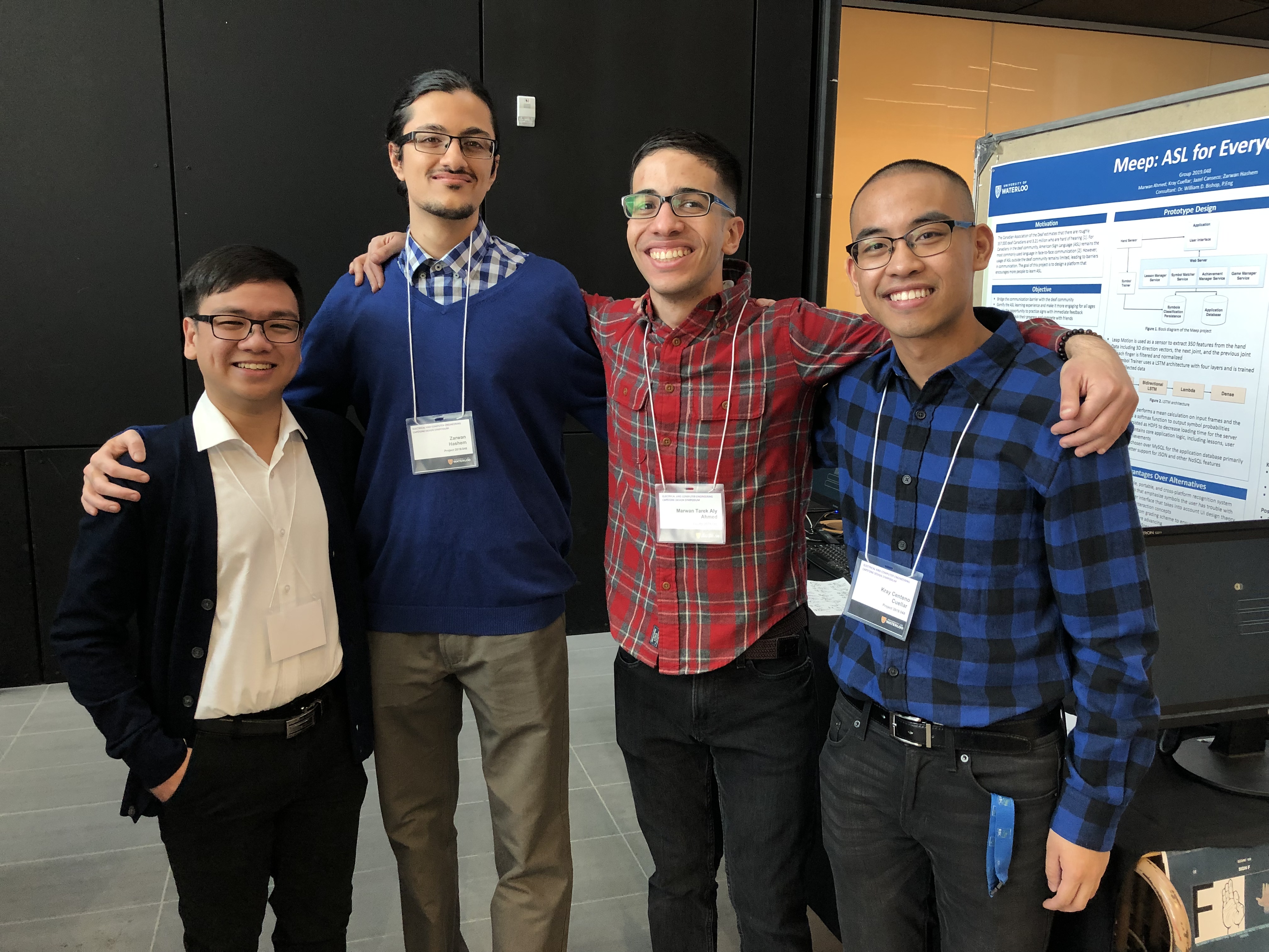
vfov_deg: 49.7
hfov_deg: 63.4
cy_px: 476
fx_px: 1026
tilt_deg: -10.3
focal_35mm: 28
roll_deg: -0.1
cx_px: 634
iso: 40
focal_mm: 3.99
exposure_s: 1/30
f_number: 1.8
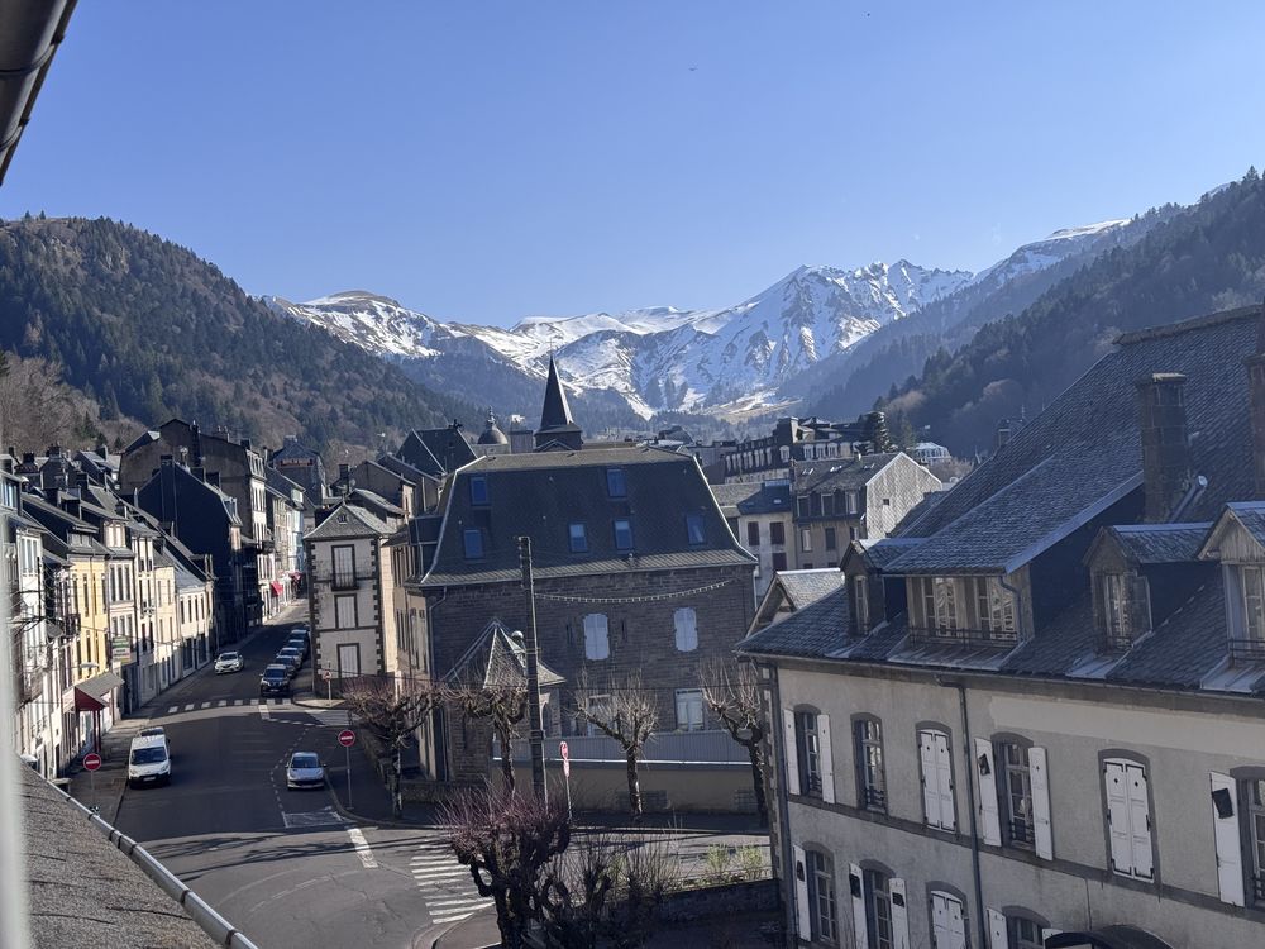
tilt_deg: +1.3
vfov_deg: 30.3
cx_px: 632
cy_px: 474
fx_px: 1754
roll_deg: +3.4
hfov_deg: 39.7
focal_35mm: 48
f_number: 1.78
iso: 64
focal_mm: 6.76
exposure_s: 1/4608
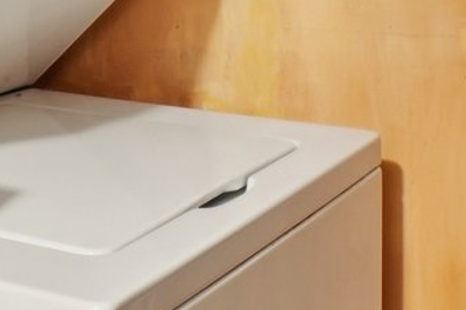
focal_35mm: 91
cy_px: -132
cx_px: -39
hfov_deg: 21.3
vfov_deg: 14.2
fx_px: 1177
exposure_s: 1/1.25
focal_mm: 10
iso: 400
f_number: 8
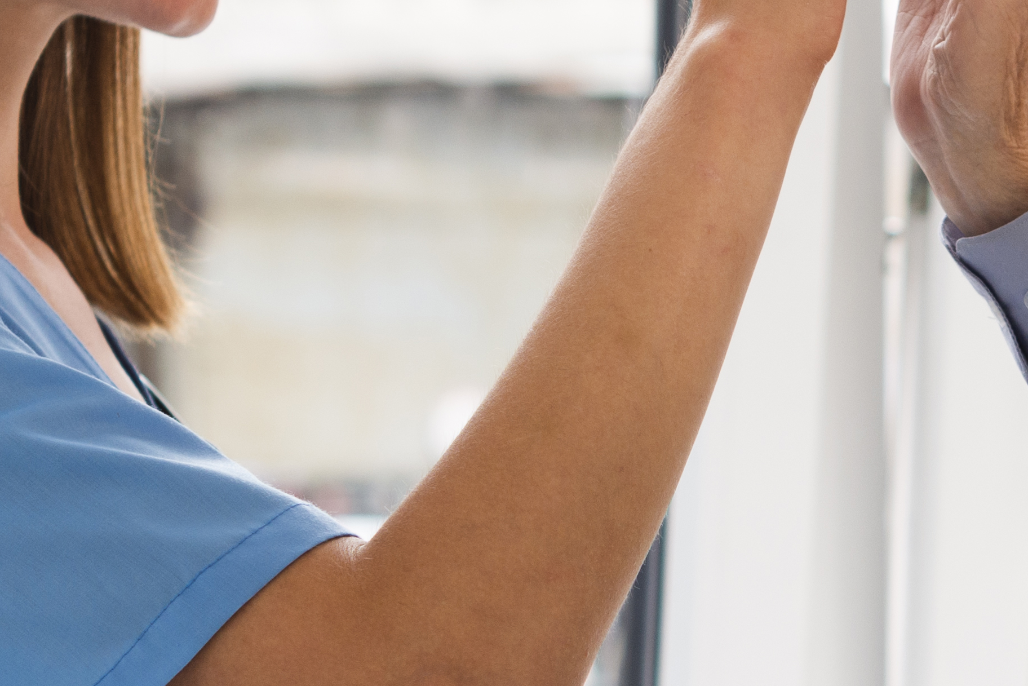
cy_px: 590
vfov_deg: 7.0
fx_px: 5598
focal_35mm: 196
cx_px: 1094
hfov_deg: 10.4
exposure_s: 1/160
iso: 250
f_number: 3.5
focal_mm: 50
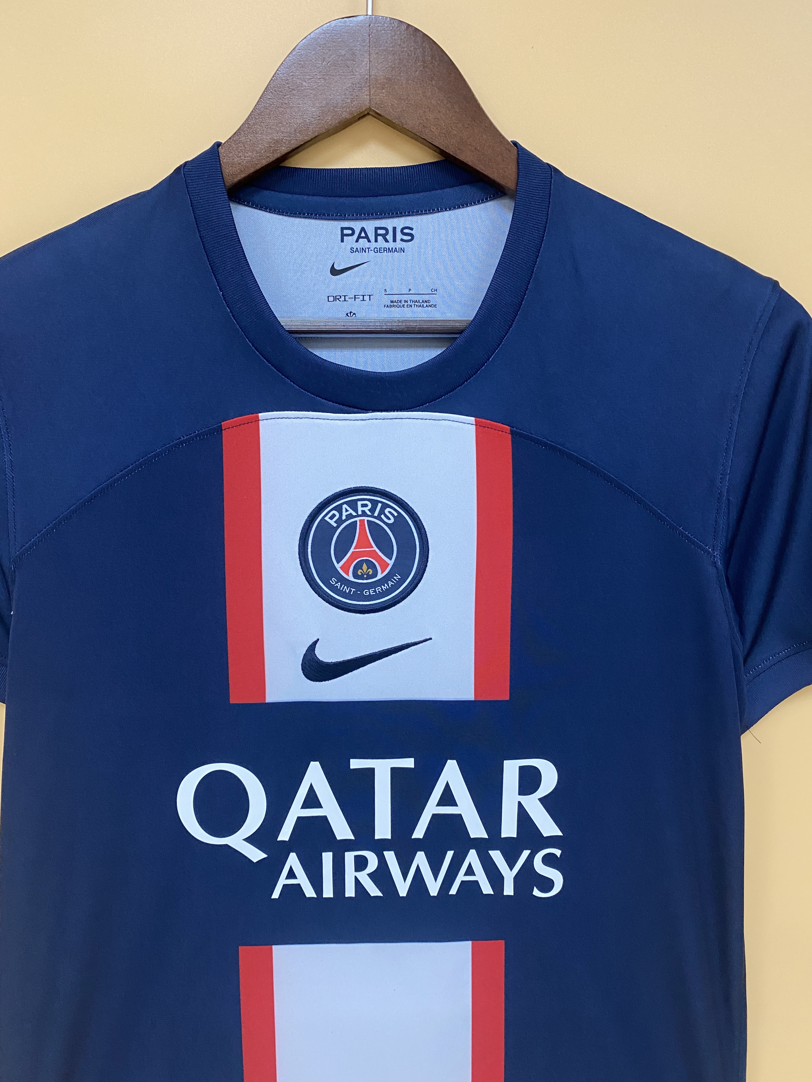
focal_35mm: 26
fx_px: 813
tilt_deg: -9.2
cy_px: 541
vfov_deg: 67.3
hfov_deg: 53.1
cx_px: 406
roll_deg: -0.4
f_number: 1.8
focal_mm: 4.25
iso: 250
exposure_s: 1/50
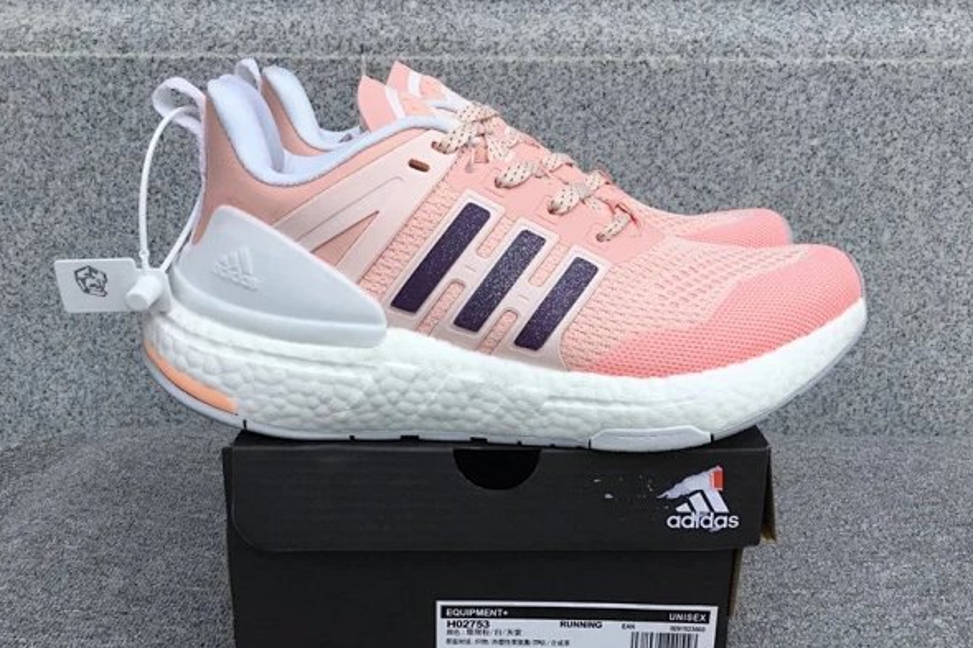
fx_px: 946
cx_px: 491
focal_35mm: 35
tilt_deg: -17.8
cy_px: 366
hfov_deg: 54.4
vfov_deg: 37.8
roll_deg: +0.3
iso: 25
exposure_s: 1/662
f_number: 2.4
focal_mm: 3.3
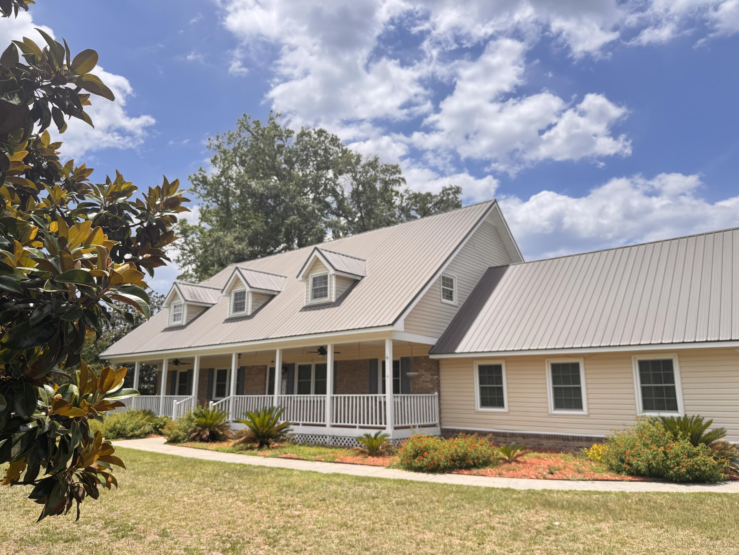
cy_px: 278
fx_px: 512
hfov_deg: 71.6
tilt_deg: +11.7
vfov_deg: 56.8
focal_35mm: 24
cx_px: 370
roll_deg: -0.3
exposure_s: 1/4310
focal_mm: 6.76
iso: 80
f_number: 1.78
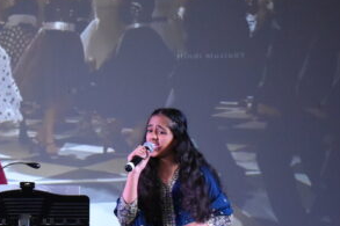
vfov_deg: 12.9
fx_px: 1003
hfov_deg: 18.8
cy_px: 114
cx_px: 23
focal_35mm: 106
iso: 2500
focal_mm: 27
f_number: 4
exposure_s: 1/60
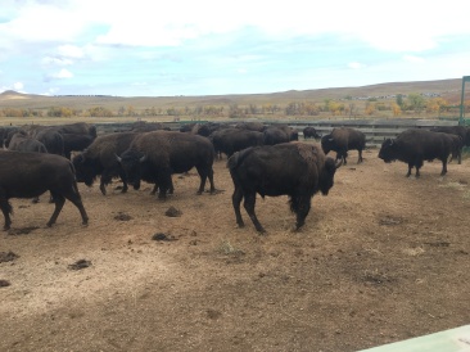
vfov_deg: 48.2
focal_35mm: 29
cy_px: 176
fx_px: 393
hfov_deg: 61.7
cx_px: 235
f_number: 2.2
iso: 25
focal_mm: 4.15
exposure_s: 1/481
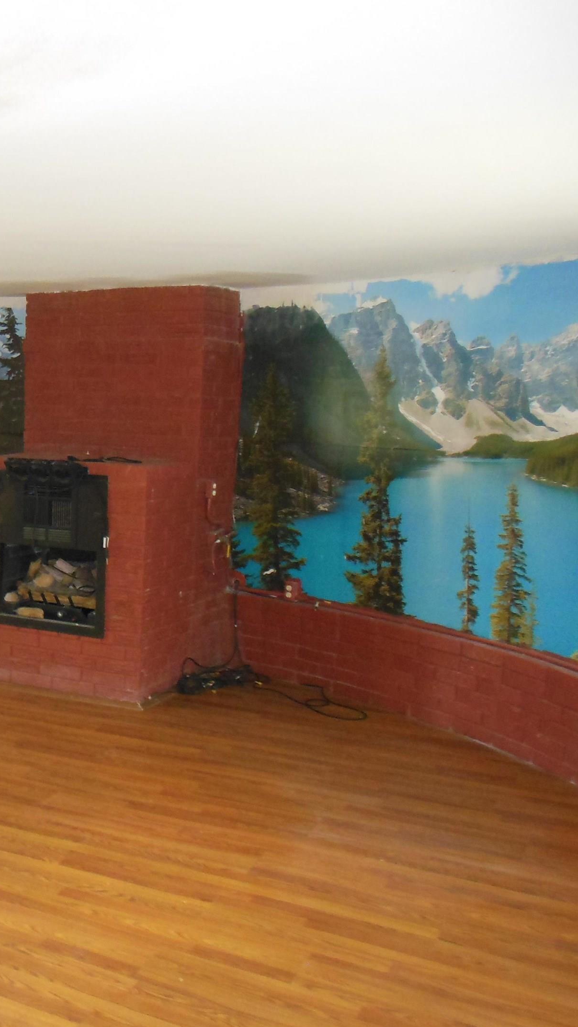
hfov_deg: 28.1
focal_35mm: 39
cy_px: 535
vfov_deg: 51.6
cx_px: -35
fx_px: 1062
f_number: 3.2
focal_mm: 4.5
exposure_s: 1/25
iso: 640
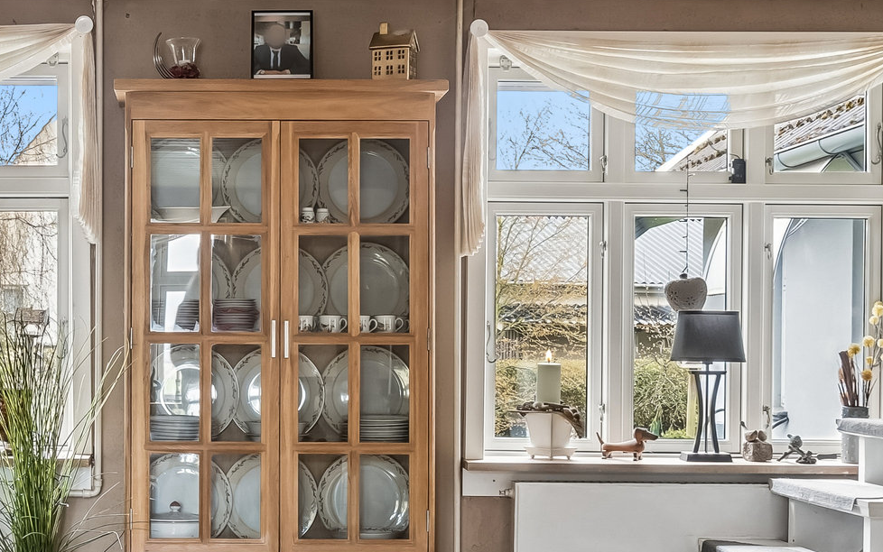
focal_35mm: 77
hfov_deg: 26.2
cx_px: 178
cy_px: 371
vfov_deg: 16.8
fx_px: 1862
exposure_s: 2
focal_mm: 16.5
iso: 200
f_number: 8
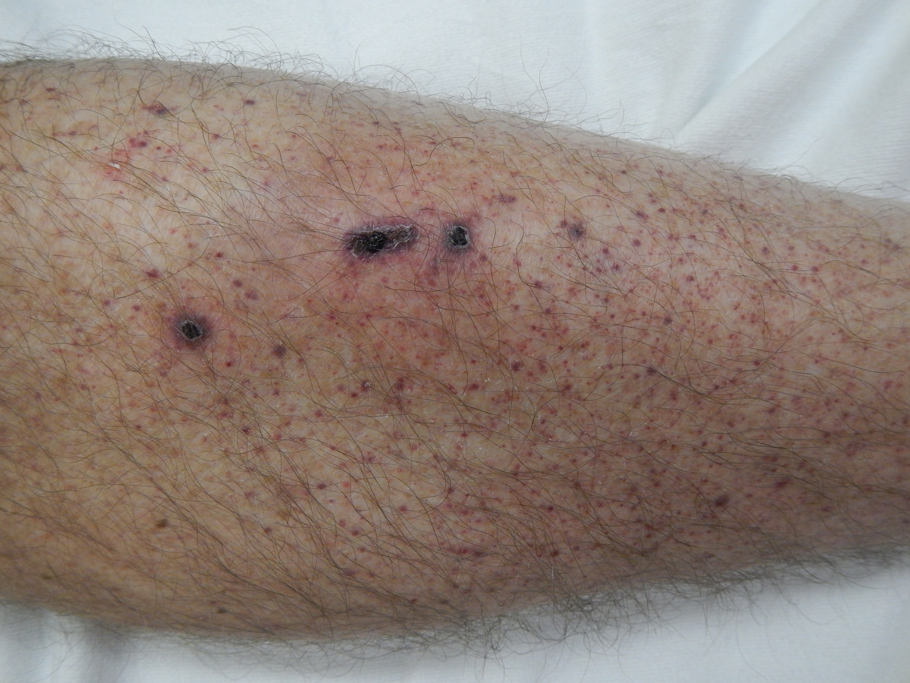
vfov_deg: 42.9
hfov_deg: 55.4
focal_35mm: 33
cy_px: 342
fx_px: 868
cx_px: 455
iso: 400
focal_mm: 5.9
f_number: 3.9
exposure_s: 1/60
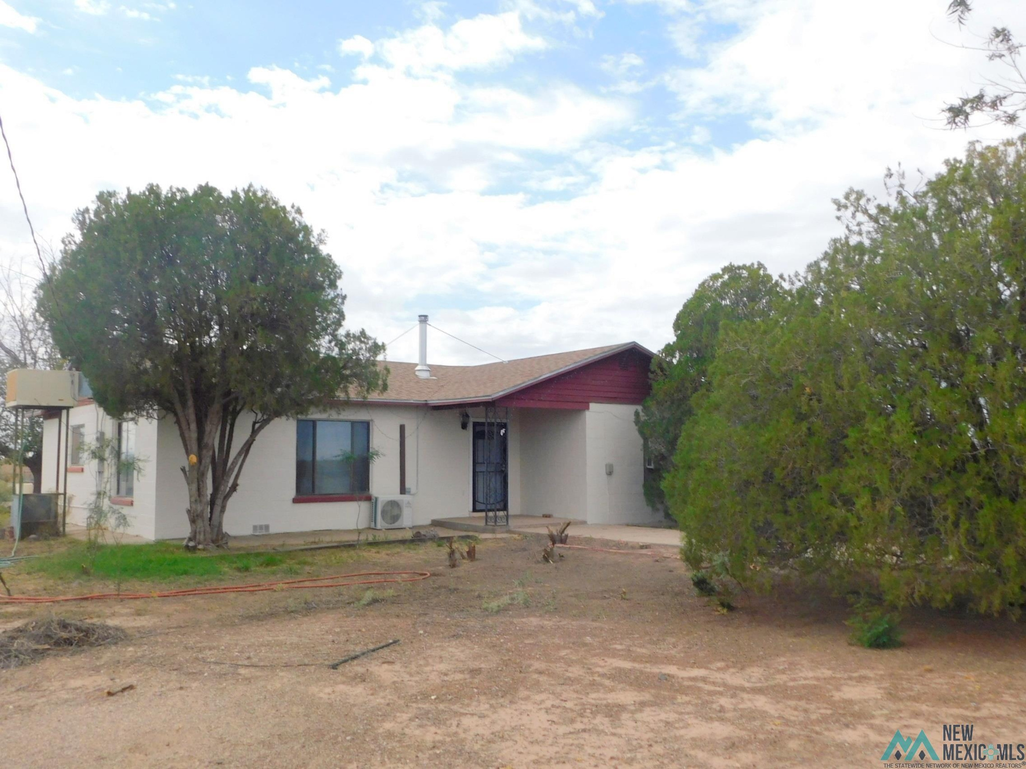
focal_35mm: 30
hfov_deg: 60.0
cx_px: 513
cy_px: 384
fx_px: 889
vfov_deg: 46.8
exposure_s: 1/400
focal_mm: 5.3
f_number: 6.4
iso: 125
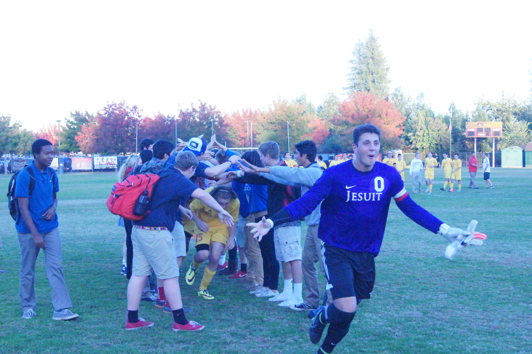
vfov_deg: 25.7
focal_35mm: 52
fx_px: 775
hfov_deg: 37.9
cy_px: 177
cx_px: 266
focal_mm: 35
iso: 6400
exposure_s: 1/640
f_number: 7.1
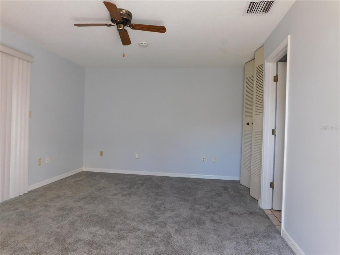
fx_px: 226
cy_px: 128
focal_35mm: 23
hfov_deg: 73.9
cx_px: 170
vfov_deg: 58.9
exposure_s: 1/50
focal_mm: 4
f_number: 3
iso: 125
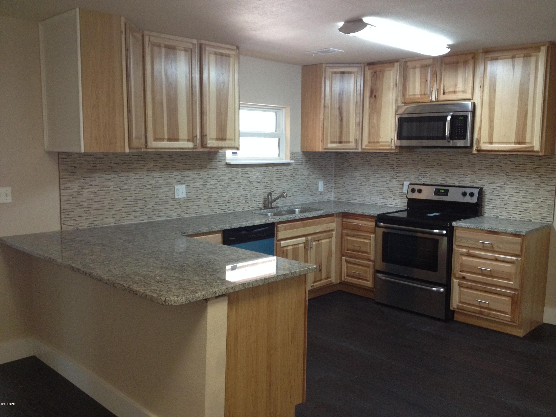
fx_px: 562
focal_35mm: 35
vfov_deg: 40.7
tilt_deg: -5.9
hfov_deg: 52.6
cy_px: 208
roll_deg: -0.1
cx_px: 278
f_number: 2.4
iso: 200
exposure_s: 1/20
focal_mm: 4.28
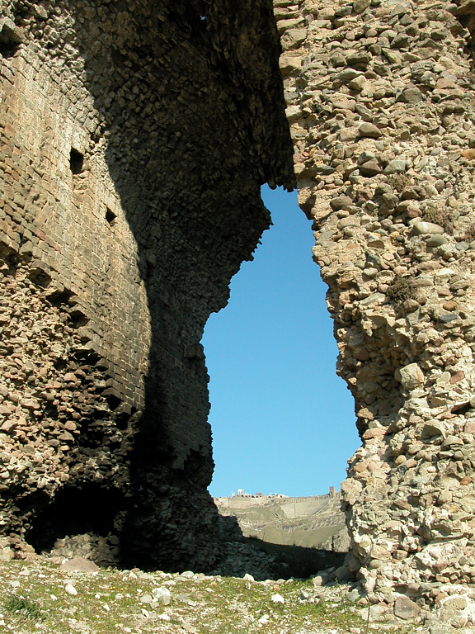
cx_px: 238
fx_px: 823
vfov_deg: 42.1
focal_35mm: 45
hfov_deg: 32.2
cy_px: 317
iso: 100
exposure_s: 1/302
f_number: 5.9
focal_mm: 11.4
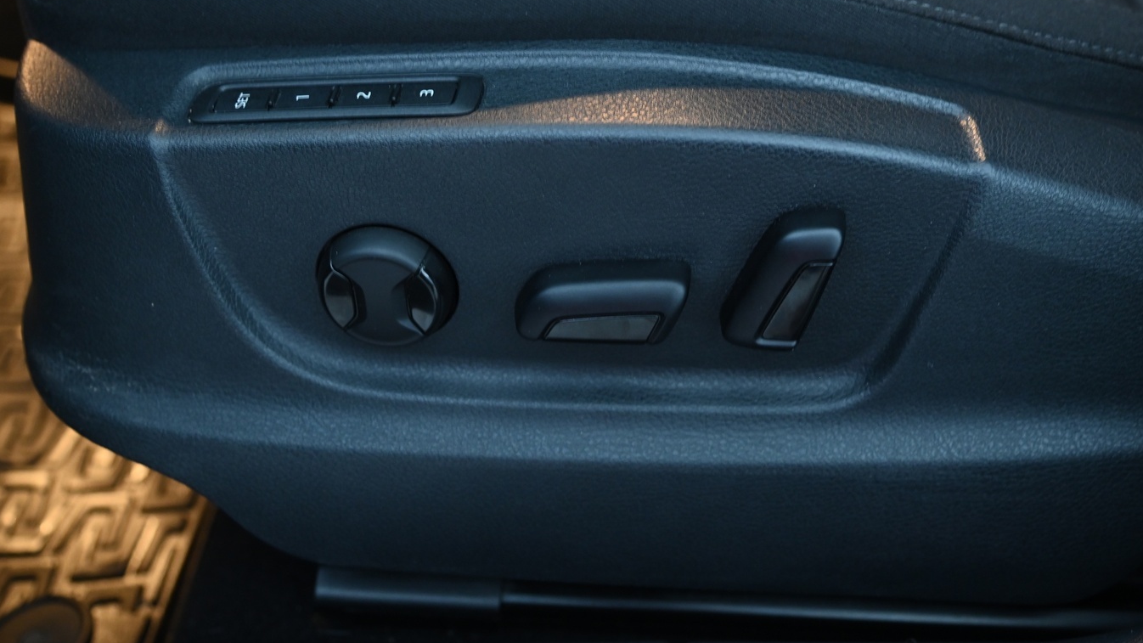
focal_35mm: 48
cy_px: 242
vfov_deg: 24.8
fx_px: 1455
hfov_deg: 42.8
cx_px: 628
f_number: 4
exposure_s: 1/10
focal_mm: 38
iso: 2000
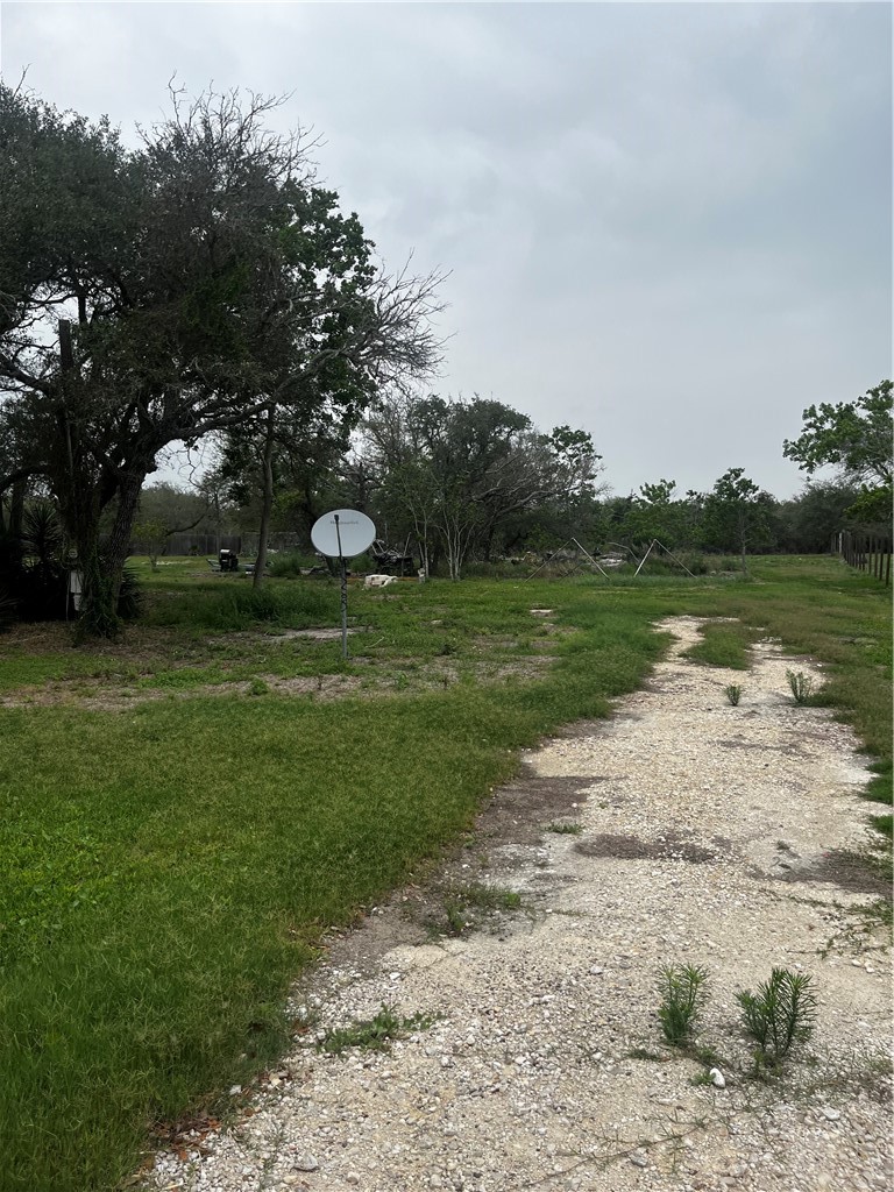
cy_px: 596
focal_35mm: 26
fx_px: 895
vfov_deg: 67.3
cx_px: 447
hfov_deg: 53.1
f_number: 1.6
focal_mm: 5.1
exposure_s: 1/3413
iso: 50
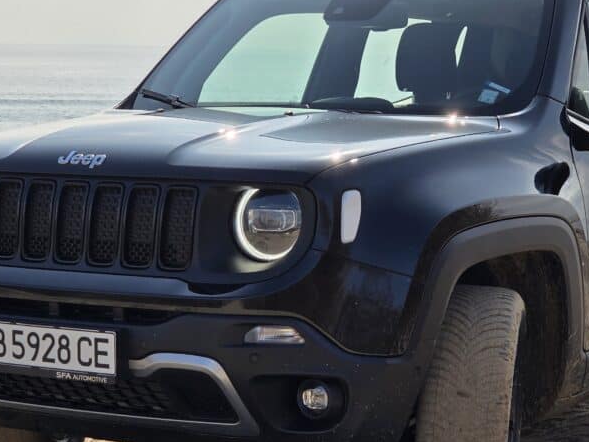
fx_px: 2042
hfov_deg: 16.4
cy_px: 236
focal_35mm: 120
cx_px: 393
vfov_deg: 12.4
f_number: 2.4
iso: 50
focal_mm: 7.9
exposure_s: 1/2929
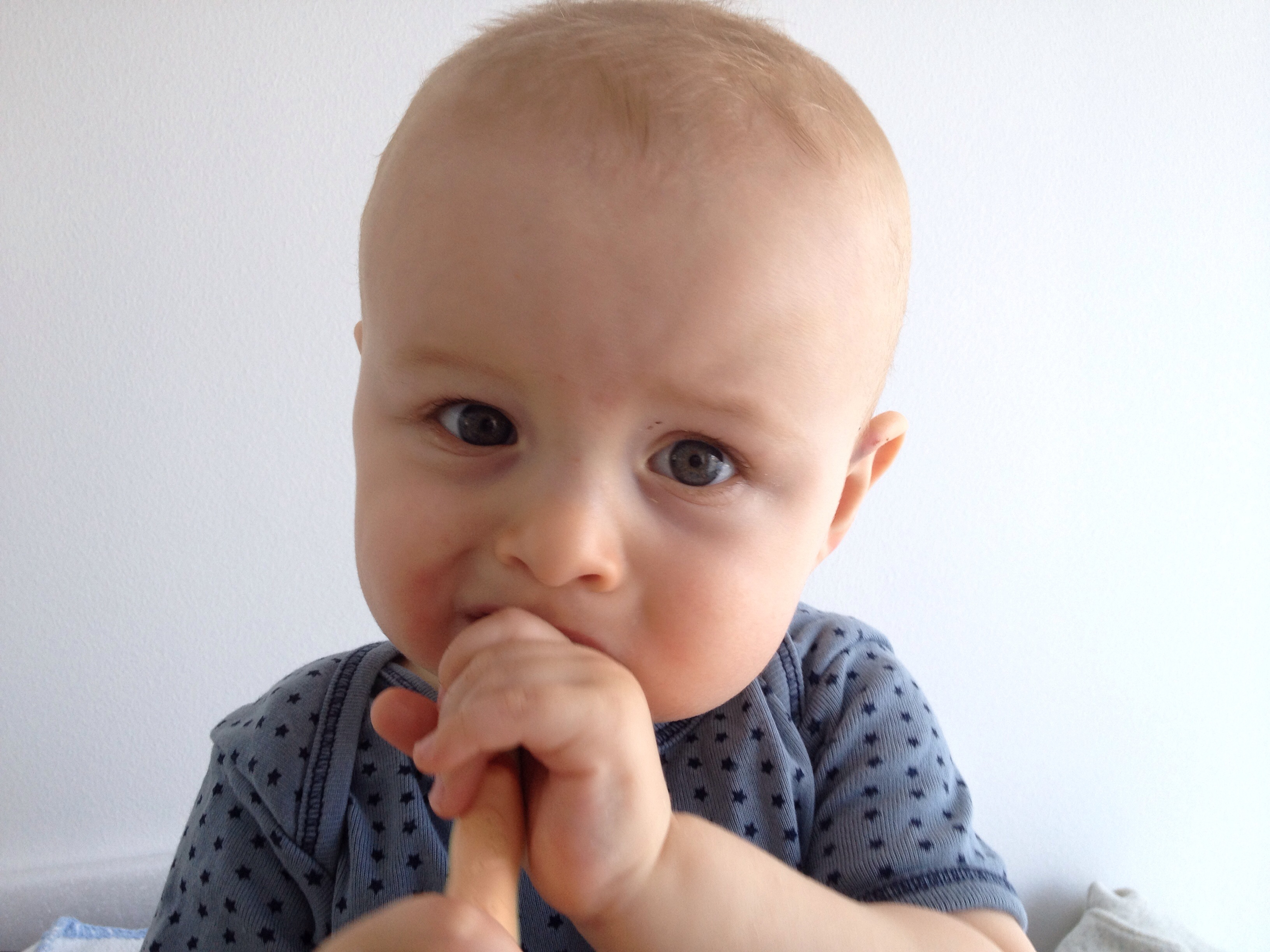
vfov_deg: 40.7
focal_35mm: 35
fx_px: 1284
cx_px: 635
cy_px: 476
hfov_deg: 52.6
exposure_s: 1/40
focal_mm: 4.28
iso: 50
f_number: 2.4
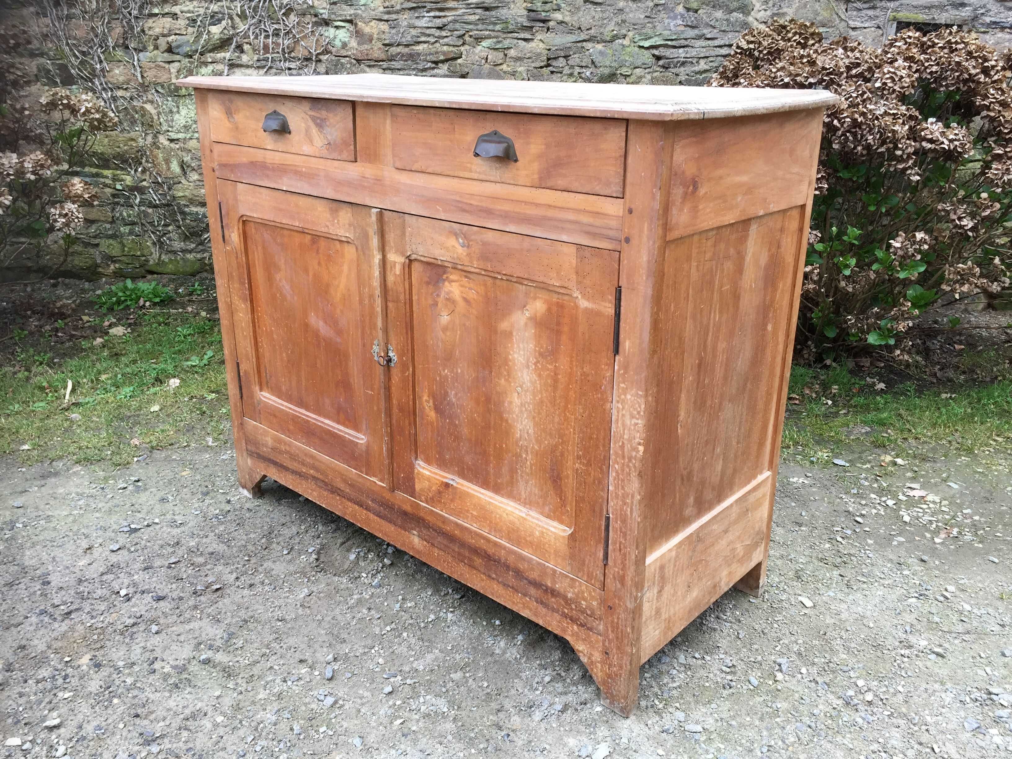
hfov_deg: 61.7
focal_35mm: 29
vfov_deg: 48.2
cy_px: 380
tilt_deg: -20.4
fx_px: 848
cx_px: 506
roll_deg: -1.1
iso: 50
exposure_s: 1/100
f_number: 2.2
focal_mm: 4.15
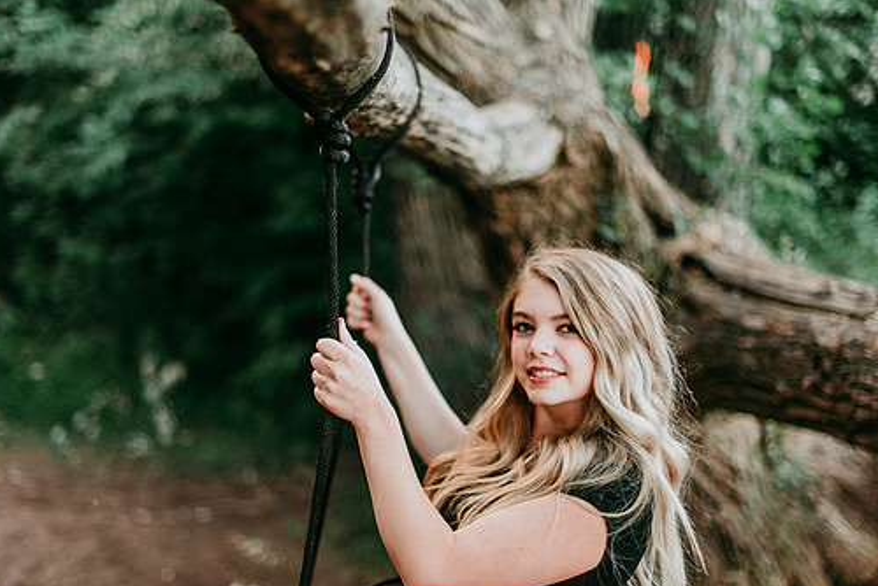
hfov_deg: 34.4
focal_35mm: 58
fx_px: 1415
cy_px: 325
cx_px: 404
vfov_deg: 23.4
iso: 160
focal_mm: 50
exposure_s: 1/400
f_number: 1.4
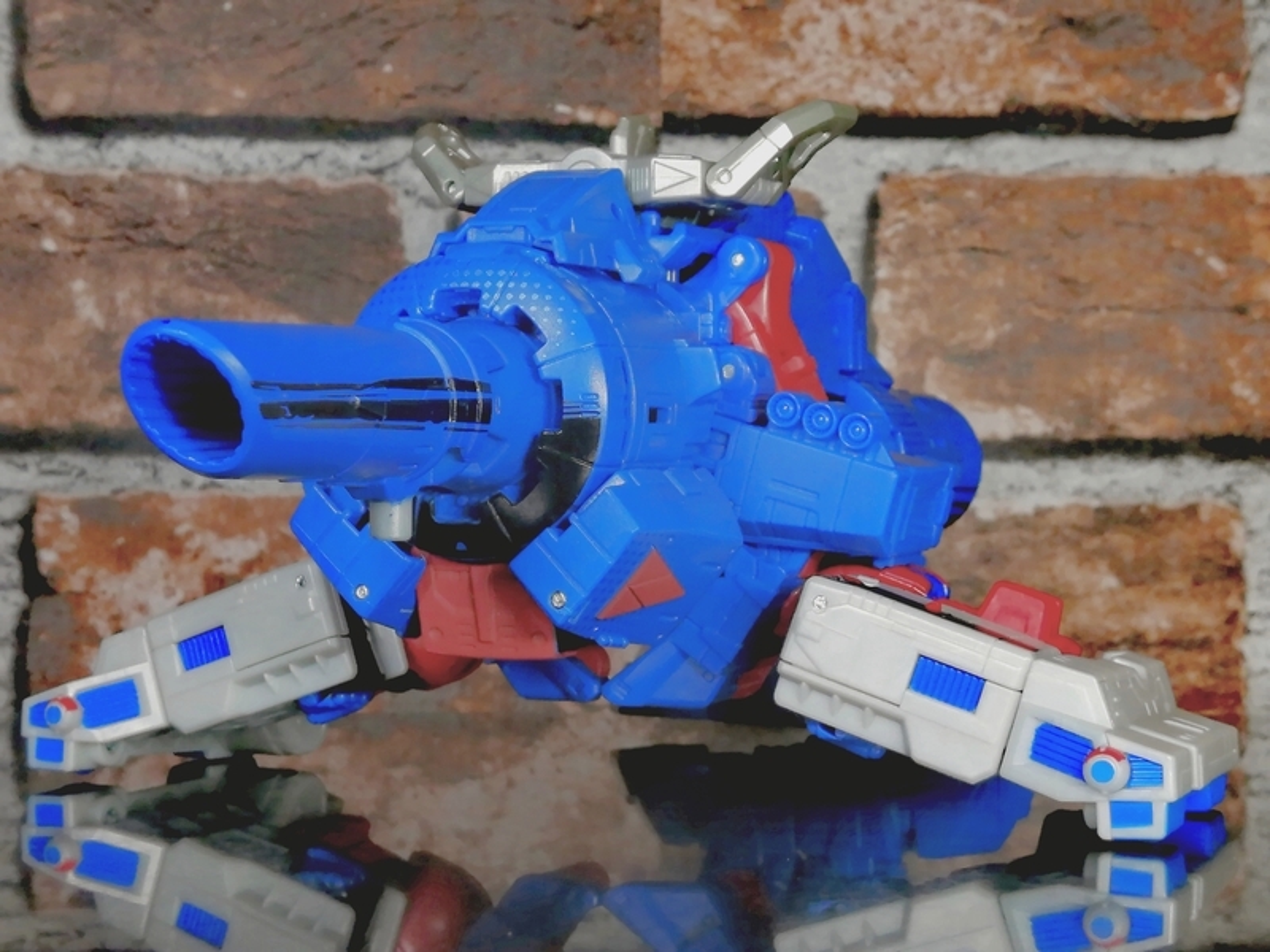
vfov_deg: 22.6
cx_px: 635
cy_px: 476
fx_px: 2385
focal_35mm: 65
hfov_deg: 29.8
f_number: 1.8
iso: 50
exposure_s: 1/114
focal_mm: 3.62
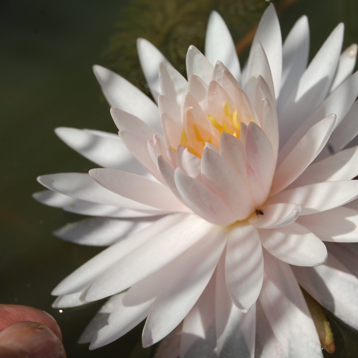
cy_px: 179
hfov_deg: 18.1
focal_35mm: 96
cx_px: 218
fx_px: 1123
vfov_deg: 18.1
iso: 200
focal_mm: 50
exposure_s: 1/500
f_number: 11
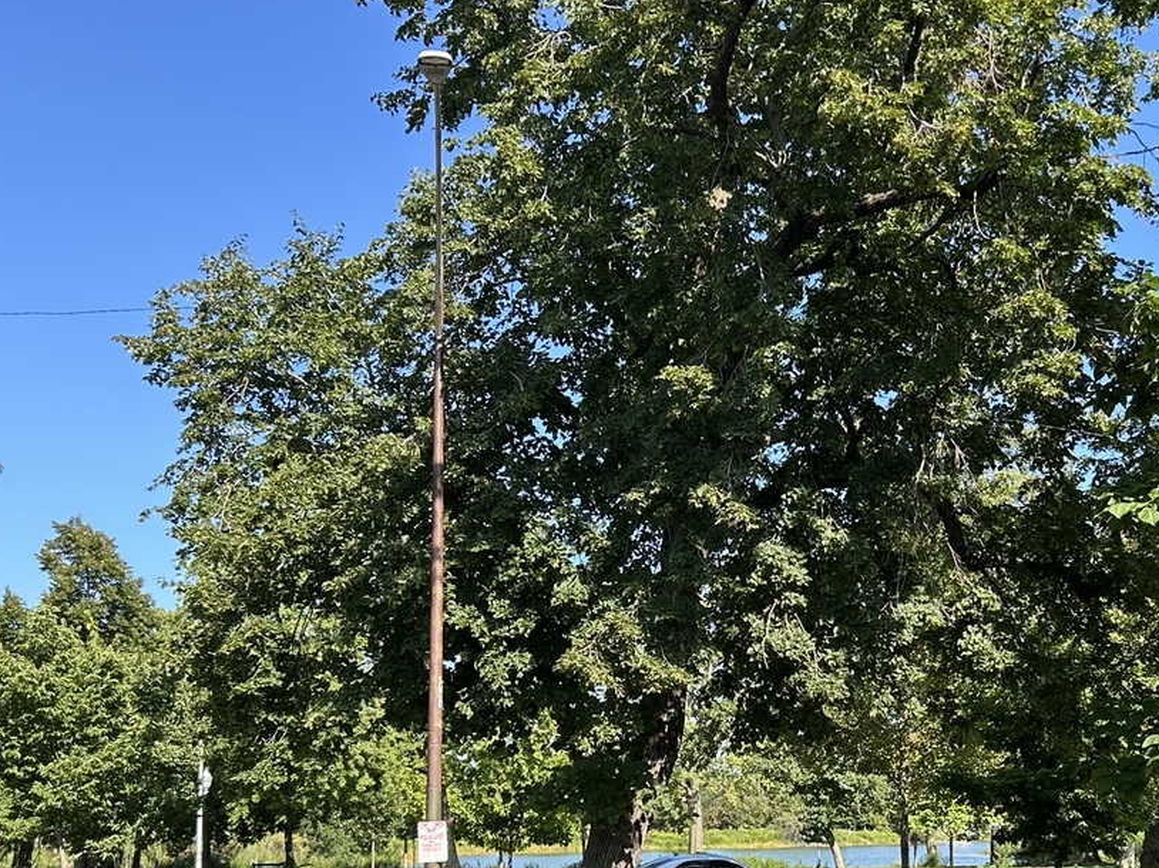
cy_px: 647
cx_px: 710
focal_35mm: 46
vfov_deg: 31.0
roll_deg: +0.5
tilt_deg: +6.4
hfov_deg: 41.0
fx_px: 1540
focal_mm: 5.7
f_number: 1.5
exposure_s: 1/1159
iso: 50
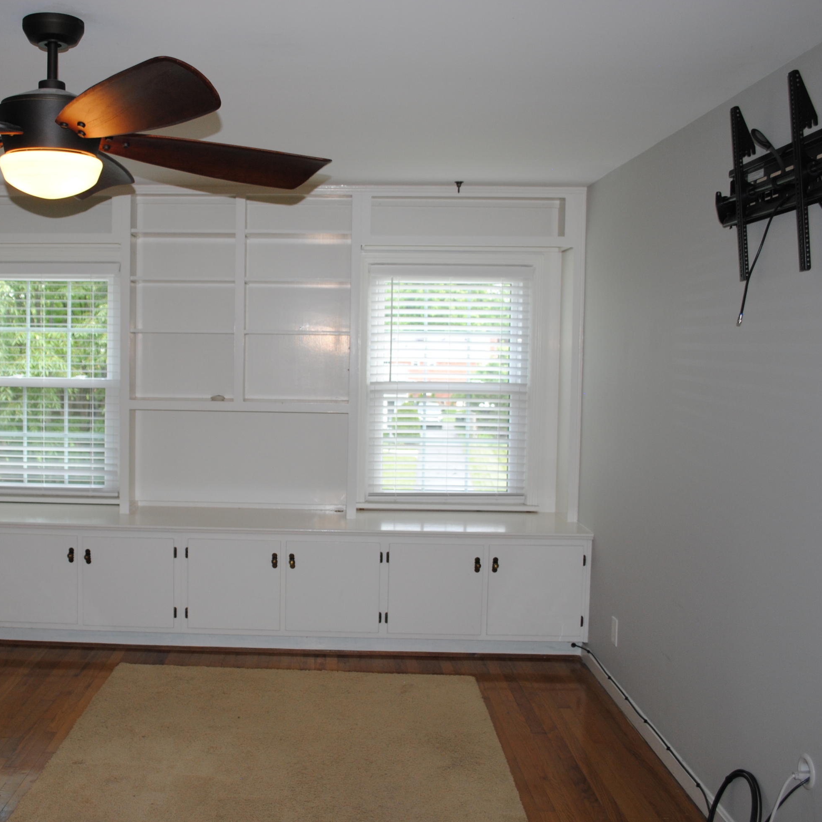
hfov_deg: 46.4
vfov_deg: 47.2
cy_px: 404
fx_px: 940
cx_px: 270
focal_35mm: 35
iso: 200
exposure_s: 1/60
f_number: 3.5
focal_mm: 18
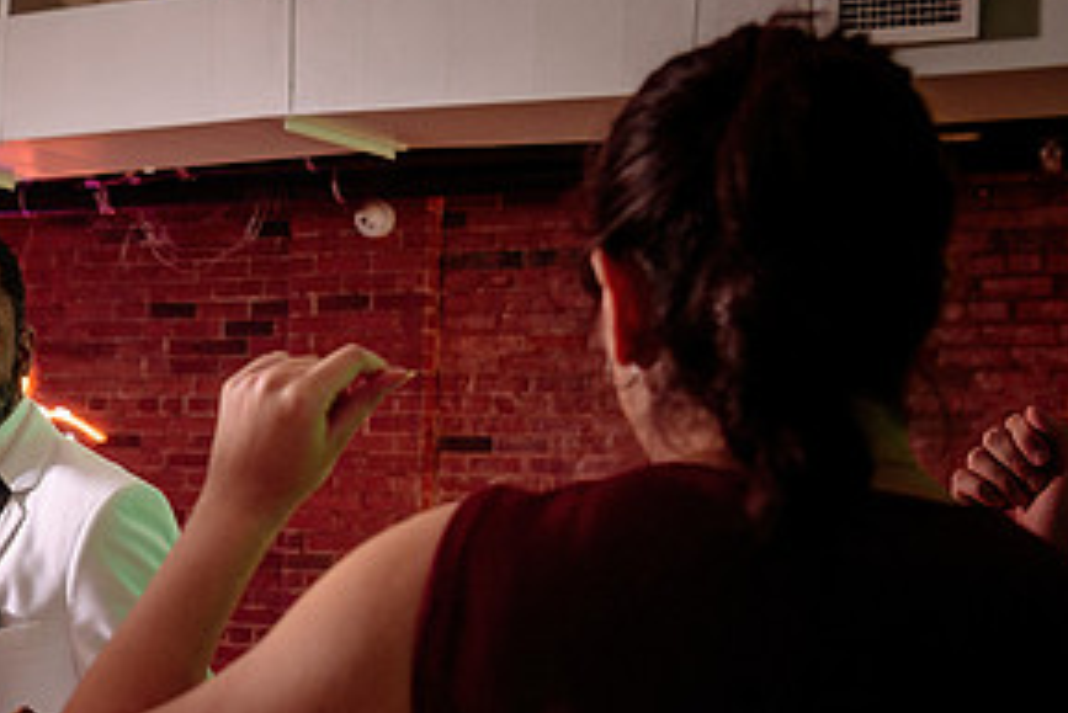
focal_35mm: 79
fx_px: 2345
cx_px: 182
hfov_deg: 25.1
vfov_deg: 17.2
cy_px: 577
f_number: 4
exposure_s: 1/200
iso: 500
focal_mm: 34
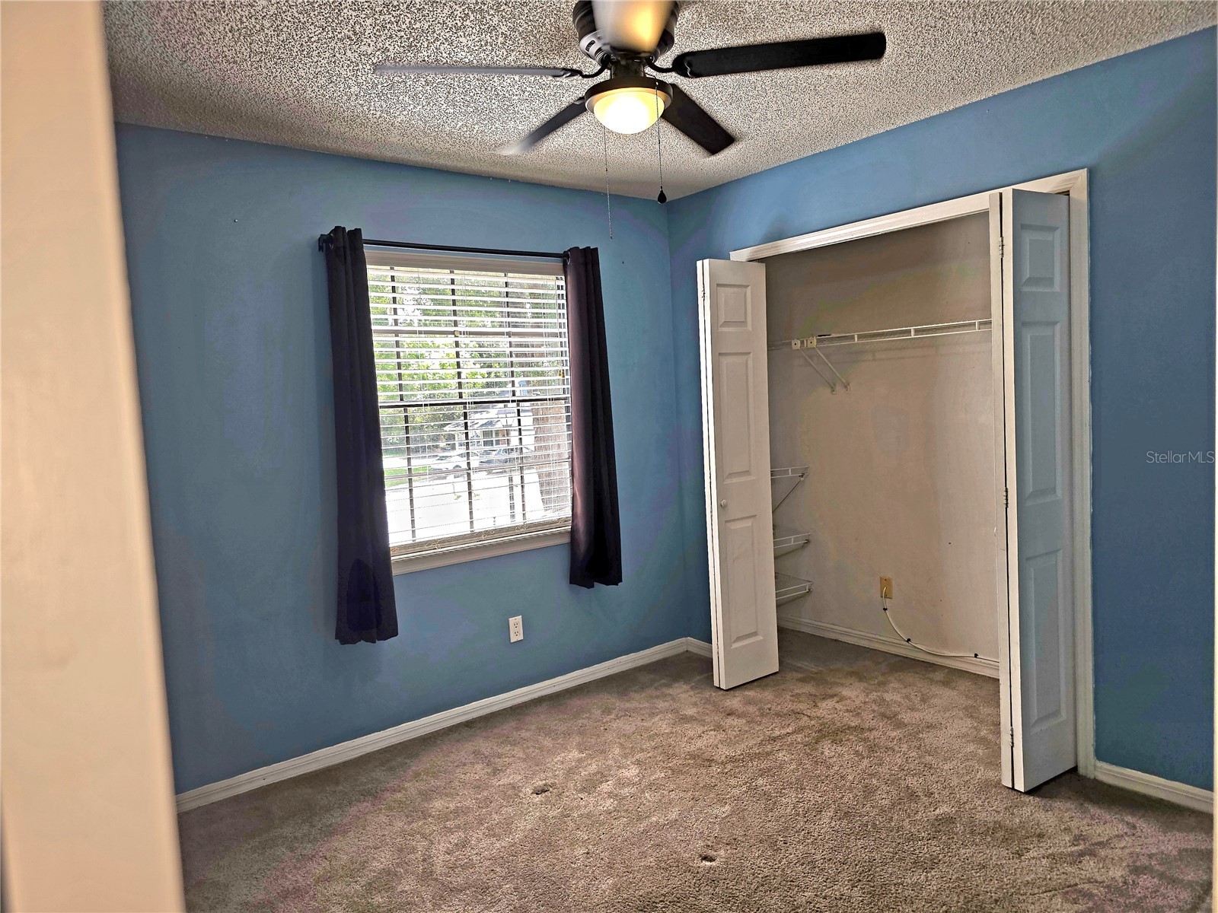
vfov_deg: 58.9
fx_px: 809
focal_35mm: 23
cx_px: 609
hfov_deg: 73.9
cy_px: 456
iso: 16
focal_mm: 6.3
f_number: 1.7
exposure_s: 1/60.2
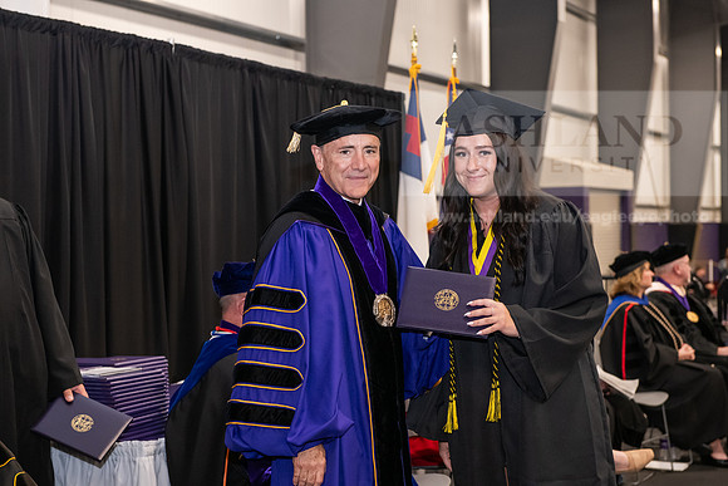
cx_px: 364
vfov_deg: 19.5
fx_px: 1416
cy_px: 243
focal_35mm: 70
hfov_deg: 28.8
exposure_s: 1/125
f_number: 5
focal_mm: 70
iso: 2500
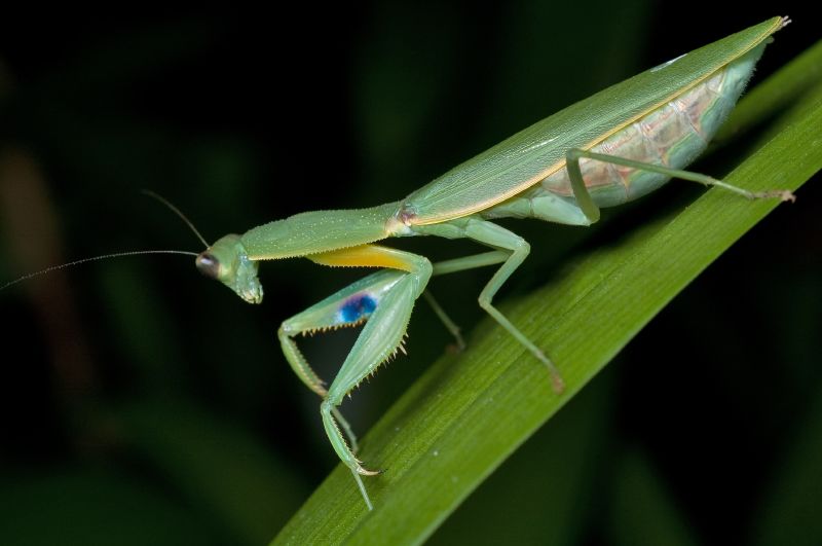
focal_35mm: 90
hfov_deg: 22.7
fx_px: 2052
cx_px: 411
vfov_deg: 15.1
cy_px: 273
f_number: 16
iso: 200
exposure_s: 1/200
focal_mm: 60
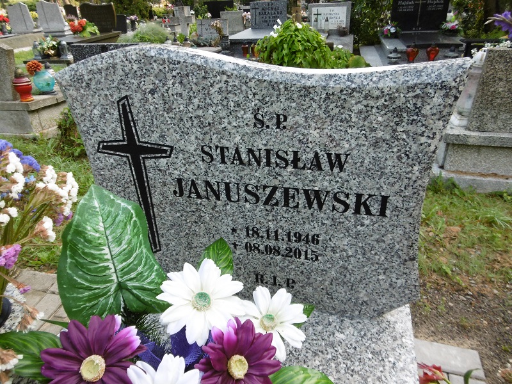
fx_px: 355
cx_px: 256
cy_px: 192
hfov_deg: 71.6
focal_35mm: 24
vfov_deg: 56.8
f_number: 3.1
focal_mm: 4.3
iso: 100
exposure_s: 1/125
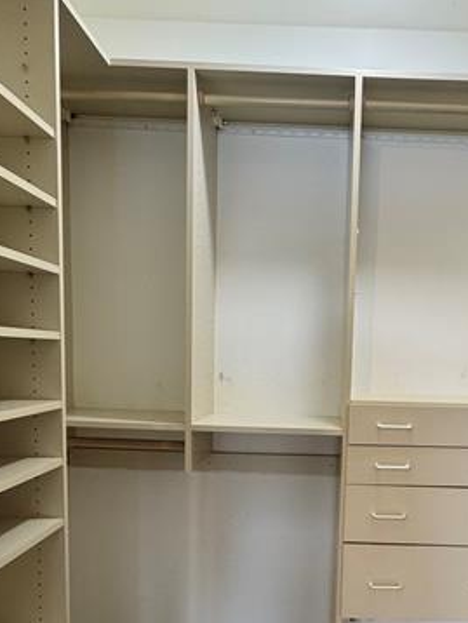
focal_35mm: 30
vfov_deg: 58.6
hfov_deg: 45.9
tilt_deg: -6.7
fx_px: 540
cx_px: 322
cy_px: 414
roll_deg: -2.4
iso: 200
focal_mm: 2.22
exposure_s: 1/60
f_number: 2.2
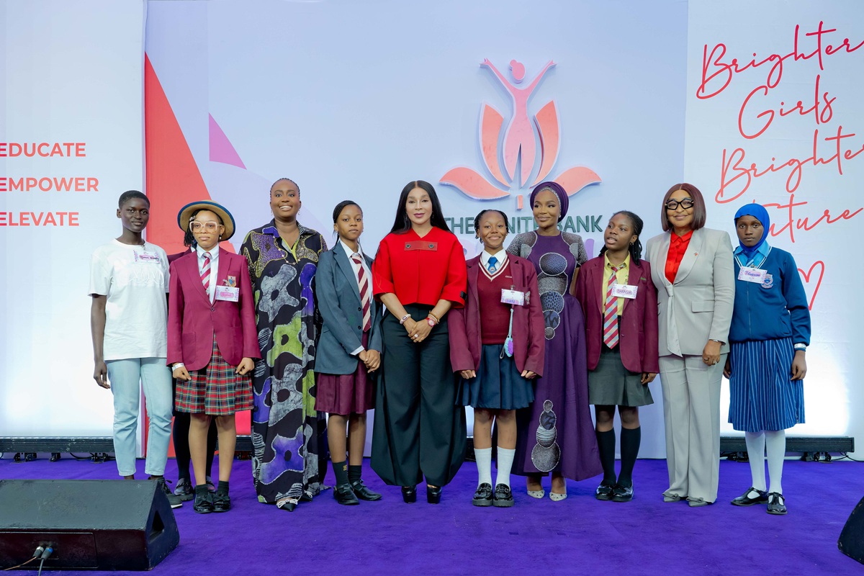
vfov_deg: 39.0
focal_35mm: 34
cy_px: 331
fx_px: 812
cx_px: 389
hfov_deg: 55.9
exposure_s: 1/200
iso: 2000
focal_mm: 28.5
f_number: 4.5
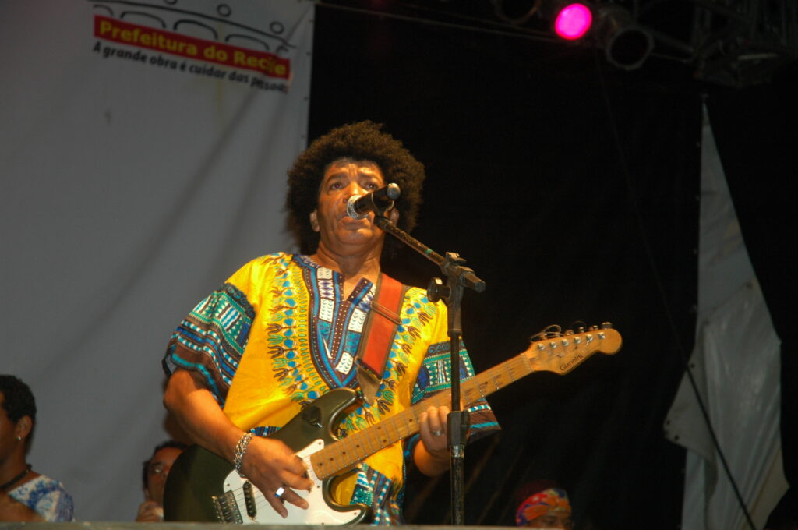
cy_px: 265
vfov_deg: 13.0
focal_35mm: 105
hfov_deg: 19.5
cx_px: 399
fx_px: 2325
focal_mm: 70
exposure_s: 1/40
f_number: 4.5
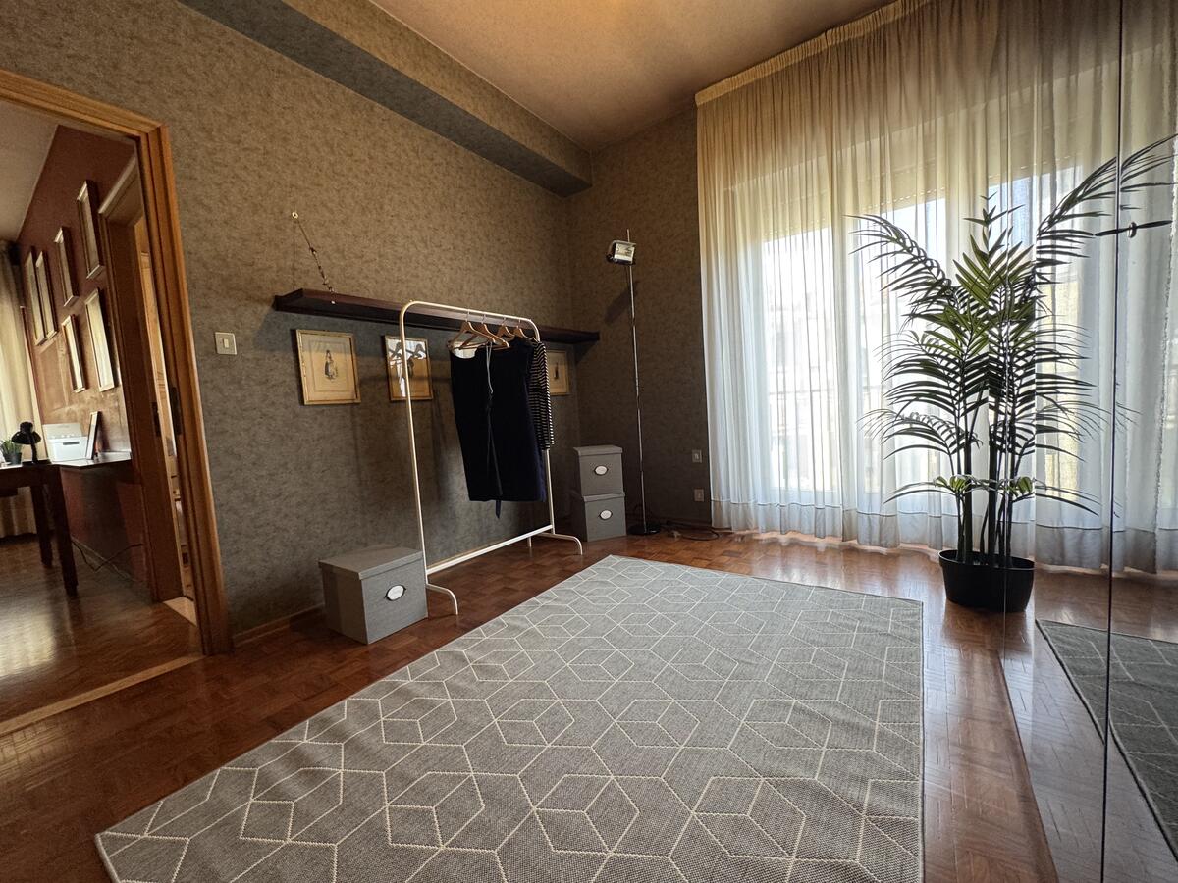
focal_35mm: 14
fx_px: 476
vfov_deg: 85.7
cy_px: 442
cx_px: 589
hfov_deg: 102.1
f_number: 2.2
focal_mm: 2.22
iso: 200
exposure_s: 1/50
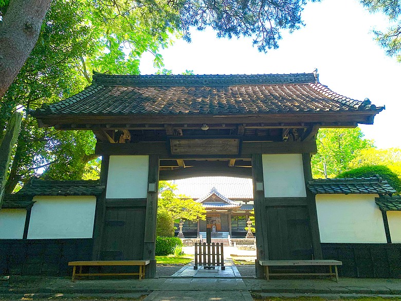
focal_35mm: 26
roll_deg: +0.0
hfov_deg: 67.3
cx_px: 200
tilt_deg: +18.1
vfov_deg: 53.1
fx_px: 301
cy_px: 150
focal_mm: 4.25
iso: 25
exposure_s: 1/1845
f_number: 1.8
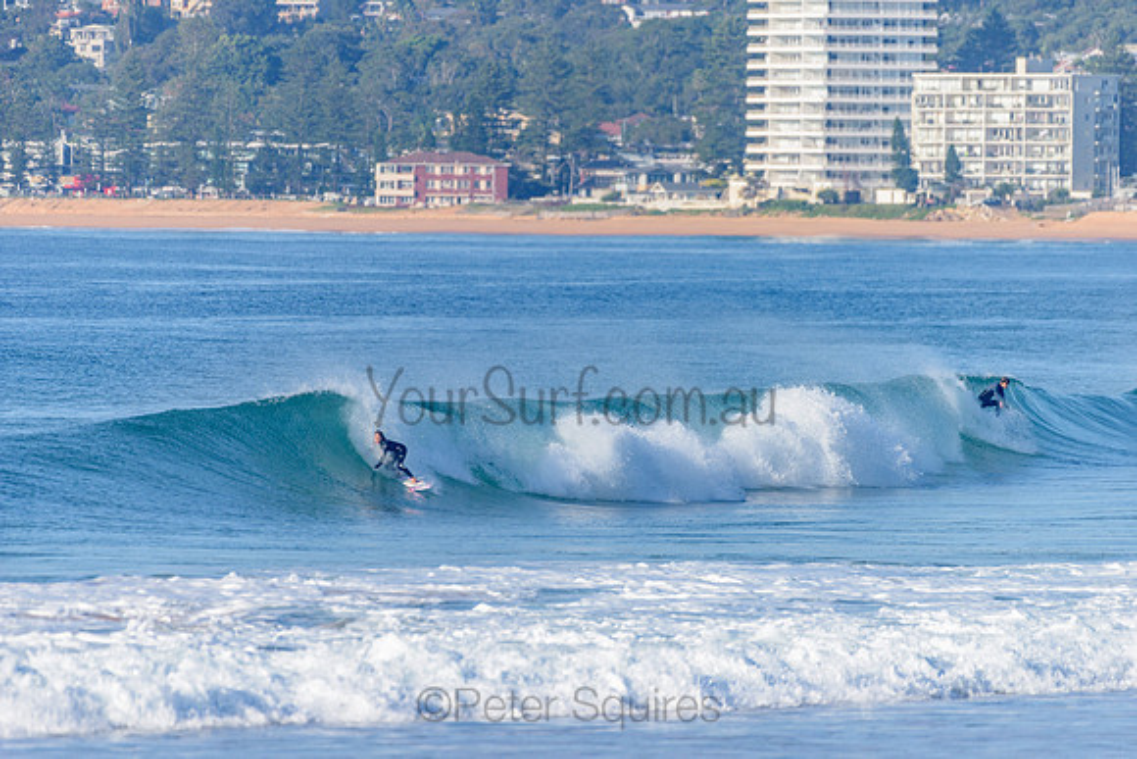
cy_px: 380
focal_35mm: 500
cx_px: 568
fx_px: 15795
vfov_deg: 2.8
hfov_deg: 4.1
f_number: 5.6
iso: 180
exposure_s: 1/2000
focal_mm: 500
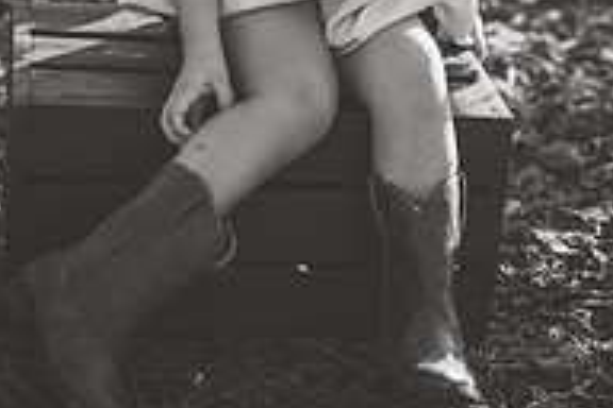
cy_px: -118
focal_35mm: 117
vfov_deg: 11.4
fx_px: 1992
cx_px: 284
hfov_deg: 17.5
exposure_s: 1/3200
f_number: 2.2
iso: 160
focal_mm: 50
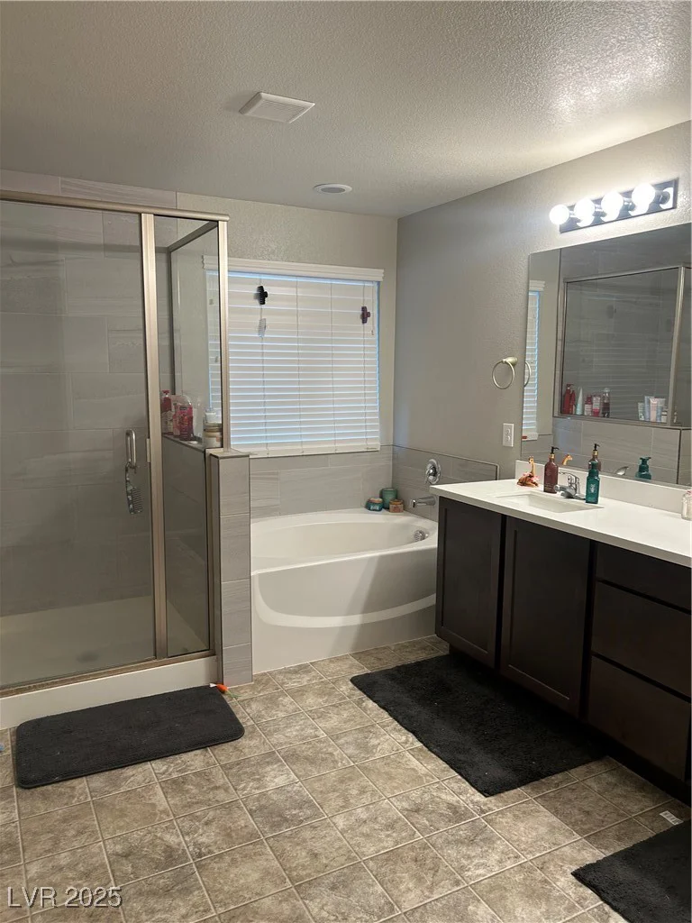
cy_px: 462
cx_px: 346
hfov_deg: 53.1
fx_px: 693
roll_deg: -0.5
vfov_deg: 67.3
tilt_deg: -8.4
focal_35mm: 26
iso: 64
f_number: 1.5
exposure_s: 1/60
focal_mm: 5.7
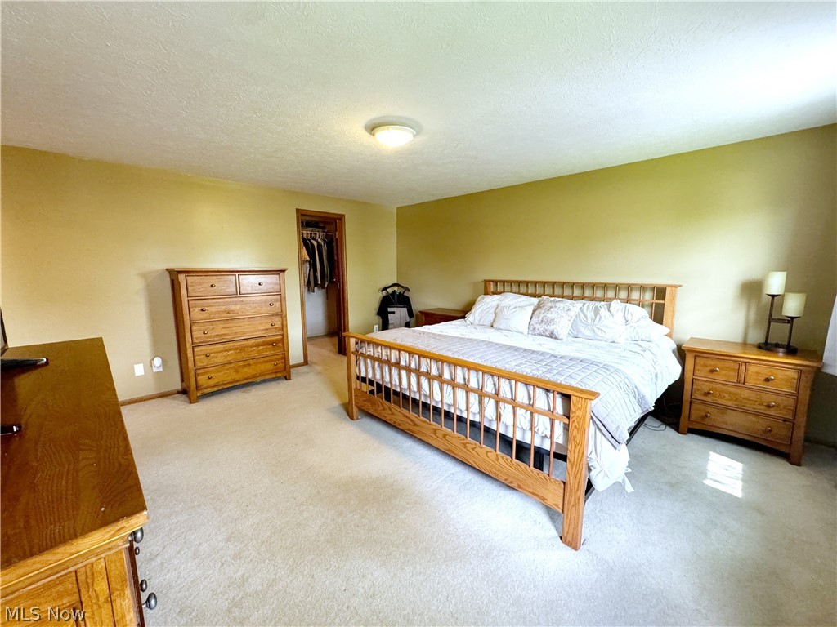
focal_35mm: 14
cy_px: 314
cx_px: 418
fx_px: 339
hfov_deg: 102.1
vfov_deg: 85.7
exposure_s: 1/60
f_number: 2.2
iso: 400
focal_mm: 2.22
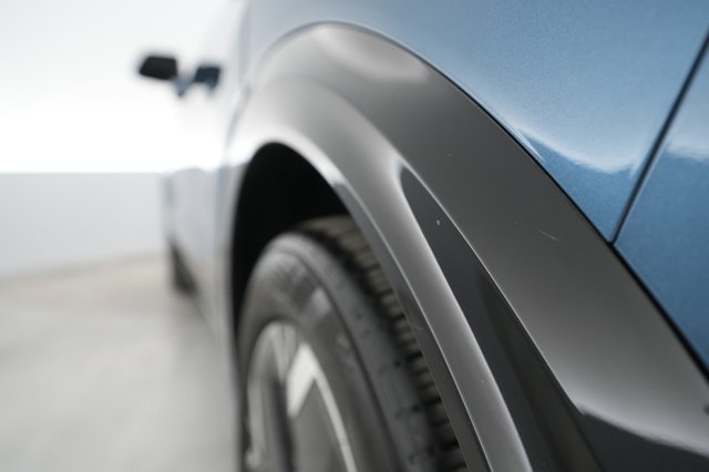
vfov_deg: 51.2
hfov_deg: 71.5
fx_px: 492
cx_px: 354
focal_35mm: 25
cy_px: 236
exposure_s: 1/100
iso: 2500
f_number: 4
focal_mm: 25
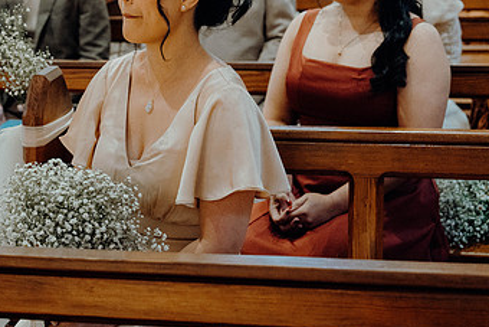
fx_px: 1182
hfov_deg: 23.3
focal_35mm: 87
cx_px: 180
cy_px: 83
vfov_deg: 15.7
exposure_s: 1/160
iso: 5000
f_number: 3.5
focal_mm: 51
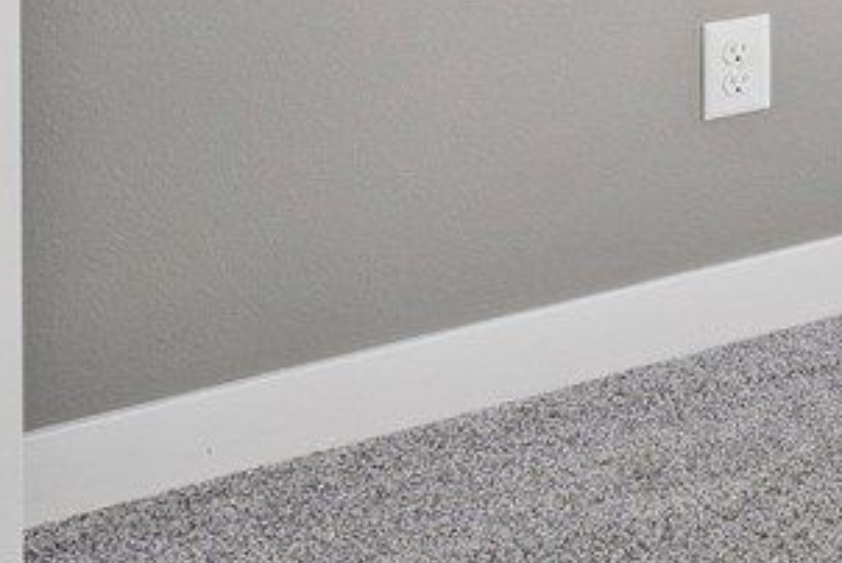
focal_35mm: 101
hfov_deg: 13.2
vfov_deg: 12.0
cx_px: 2182
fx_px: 2365
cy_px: -576
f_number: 8
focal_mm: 18
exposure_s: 1/50
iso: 400
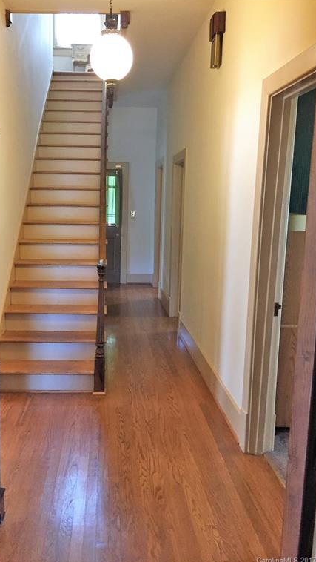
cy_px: 281
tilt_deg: -11.0
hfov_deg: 36.4
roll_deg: -0.1
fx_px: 476
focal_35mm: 32
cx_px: 107
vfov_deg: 61.0
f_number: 2.2
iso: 200
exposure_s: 1/30
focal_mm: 4.15
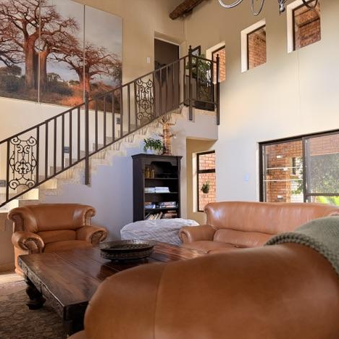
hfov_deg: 55.4
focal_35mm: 29
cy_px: 173
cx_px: 196
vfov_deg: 55.6
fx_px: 321
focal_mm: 6.76
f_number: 1.78
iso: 400
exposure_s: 1/60
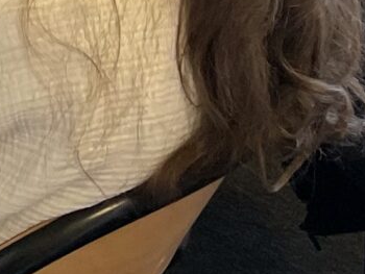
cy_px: -497
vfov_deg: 7.1
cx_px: -800
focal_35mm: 190
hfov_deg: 8.4
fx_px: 2005
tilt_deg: -20.6
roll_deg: -5.5
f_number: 1.6
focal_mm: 4.2
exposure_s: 1/100
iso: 80
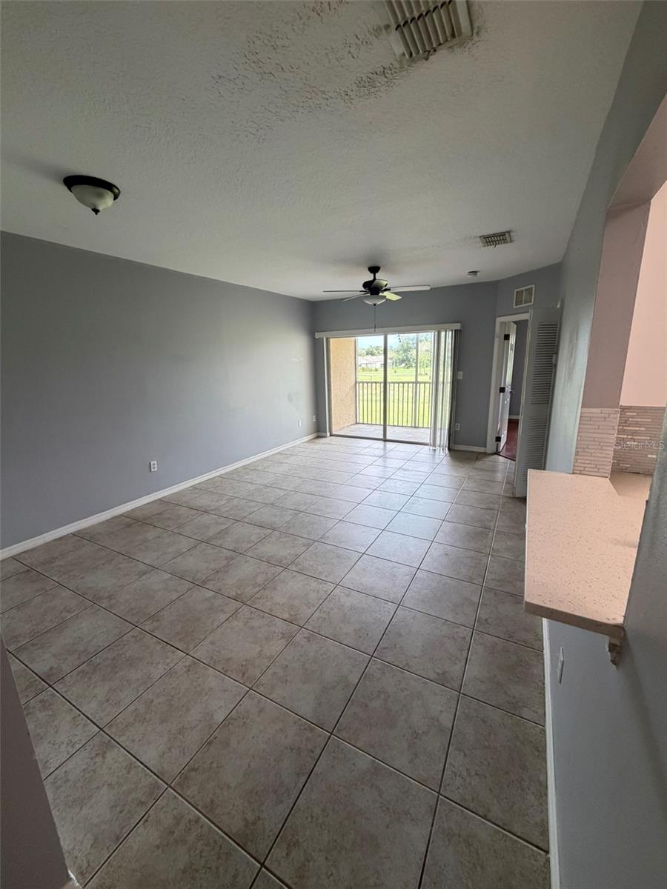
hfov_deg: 85.7
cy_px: 444
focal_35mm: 14
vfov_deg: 102.1
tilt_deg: -15.4
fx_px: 360
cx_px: 334
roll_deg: +0.9
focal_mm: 2.22
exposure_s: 1/120
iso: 200
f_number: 2.2
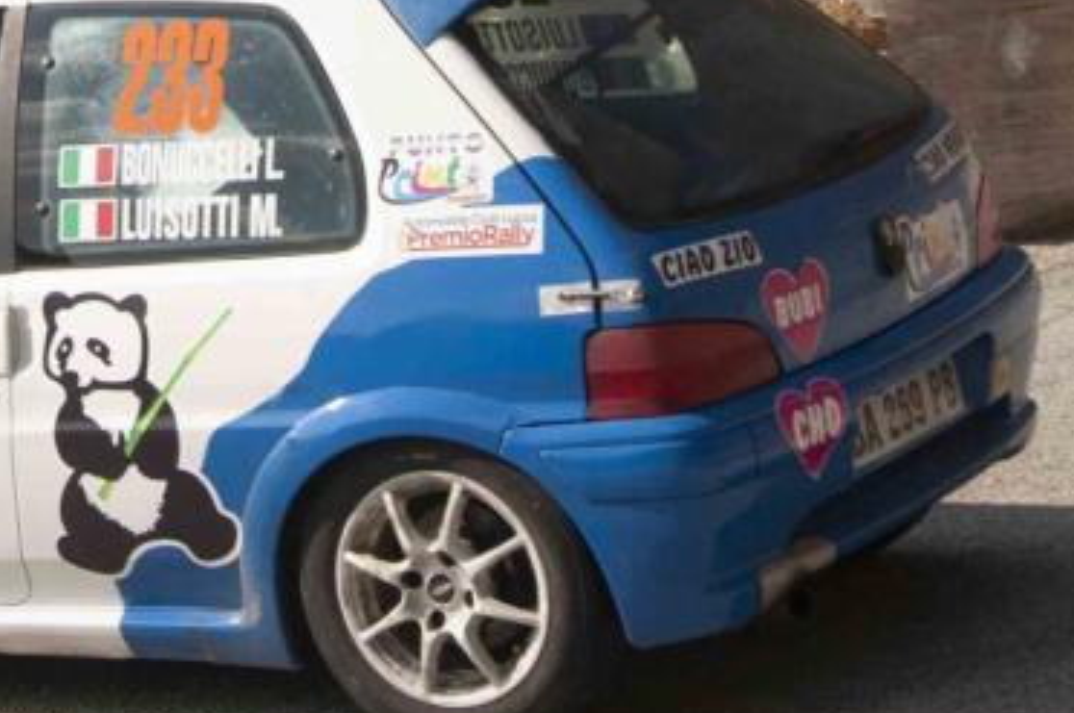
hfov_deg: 11.1
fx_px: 5482
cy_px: -267
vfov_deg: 7.3
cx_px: 147
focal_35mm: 184
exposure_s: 1/1000
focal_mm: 38
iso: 320
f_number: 8
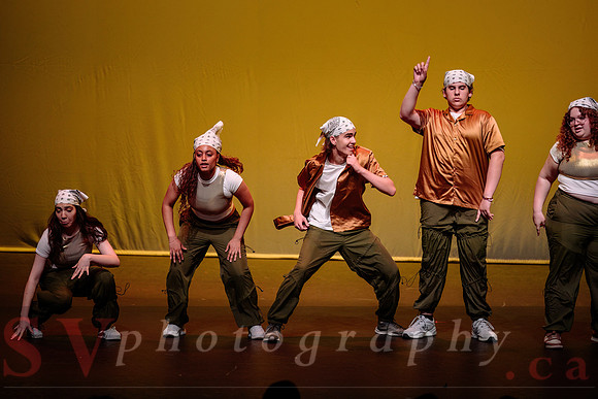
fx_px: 2492
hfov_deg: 13.7
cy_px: 200
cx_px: 299
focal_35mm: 150
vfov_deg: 9.2
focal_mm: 150
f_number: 3.2
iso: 1250
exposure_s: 1/500
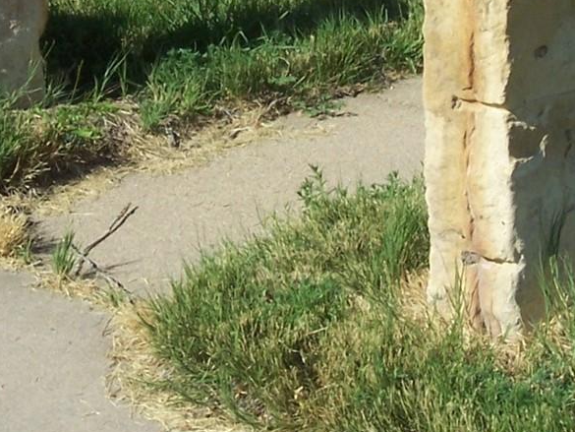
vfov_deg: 10.2
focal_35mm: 145
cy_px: 13
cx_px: 294
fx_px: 2409
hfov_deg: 13.6
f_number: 6.7
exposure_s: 1/350
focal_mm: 8.6
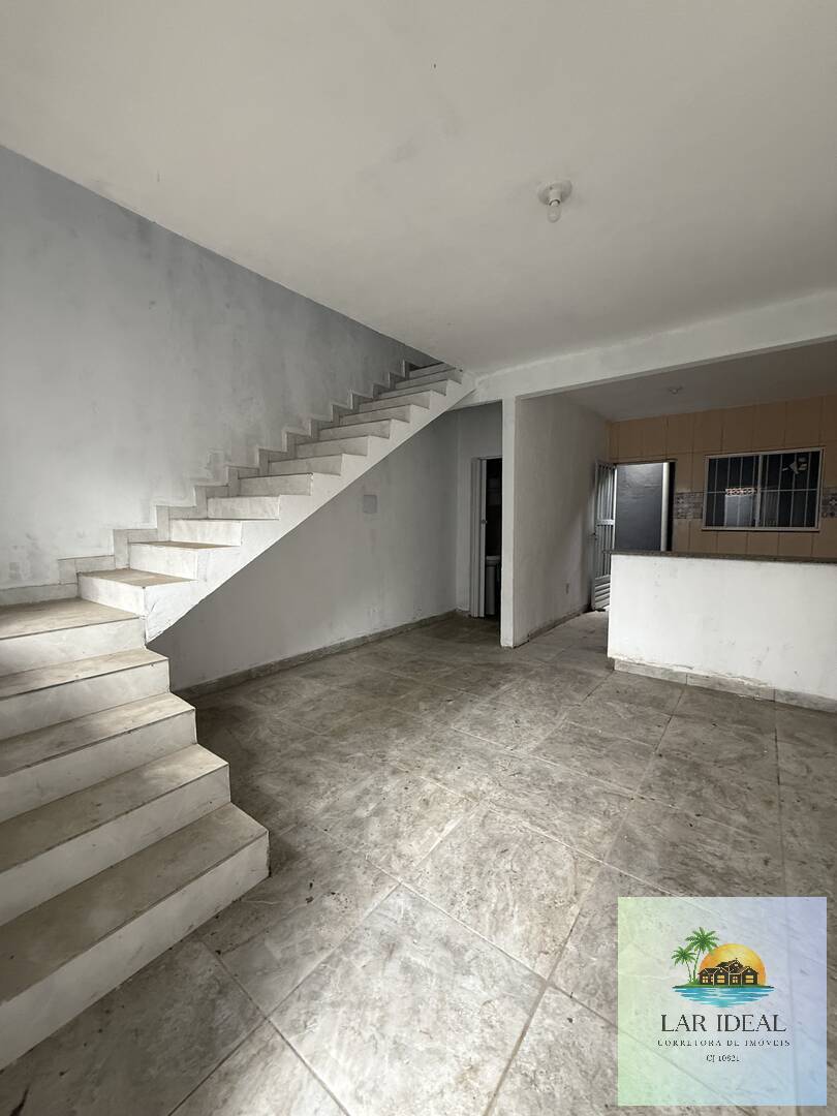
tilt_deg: -3.8
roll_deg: -0.2
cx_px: 418
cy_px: 558
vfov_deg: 102.1
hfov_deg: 85.7
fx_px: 451
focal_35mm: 14
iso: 400
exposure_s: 1/60
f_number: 2.2
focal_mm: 2.22
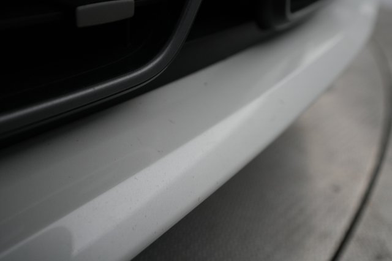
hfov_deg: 65.5
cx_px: 196
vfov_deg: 46.4
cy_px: 130
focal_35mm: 28
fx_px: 305
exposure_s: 1/100
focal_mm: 28
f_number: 4.5
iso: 1600
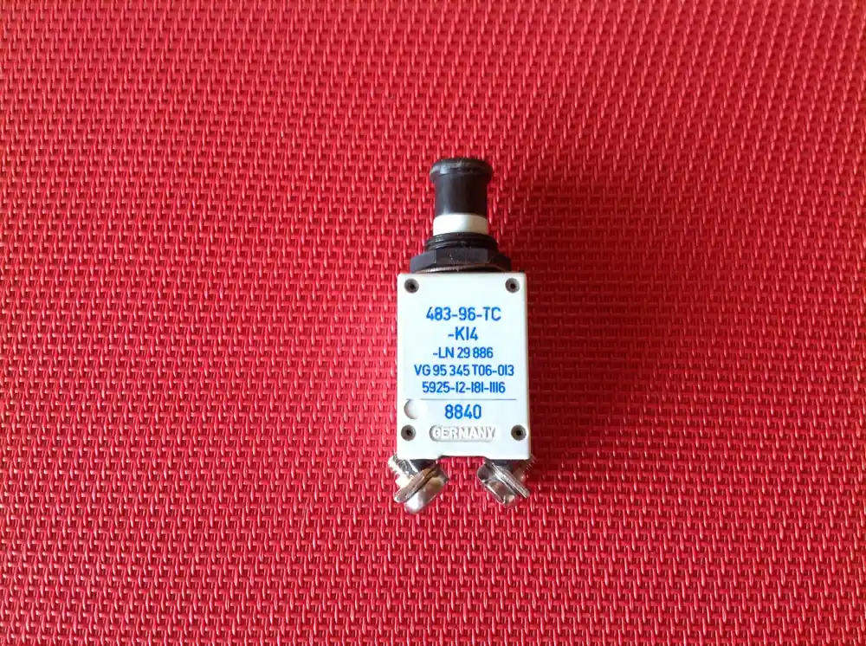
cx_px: 433
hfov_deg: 52.7
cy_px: 323
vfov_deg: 40.6
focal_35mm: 35
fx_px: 874
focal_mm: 4.28
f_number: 2.4
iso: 200
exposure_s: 1/15
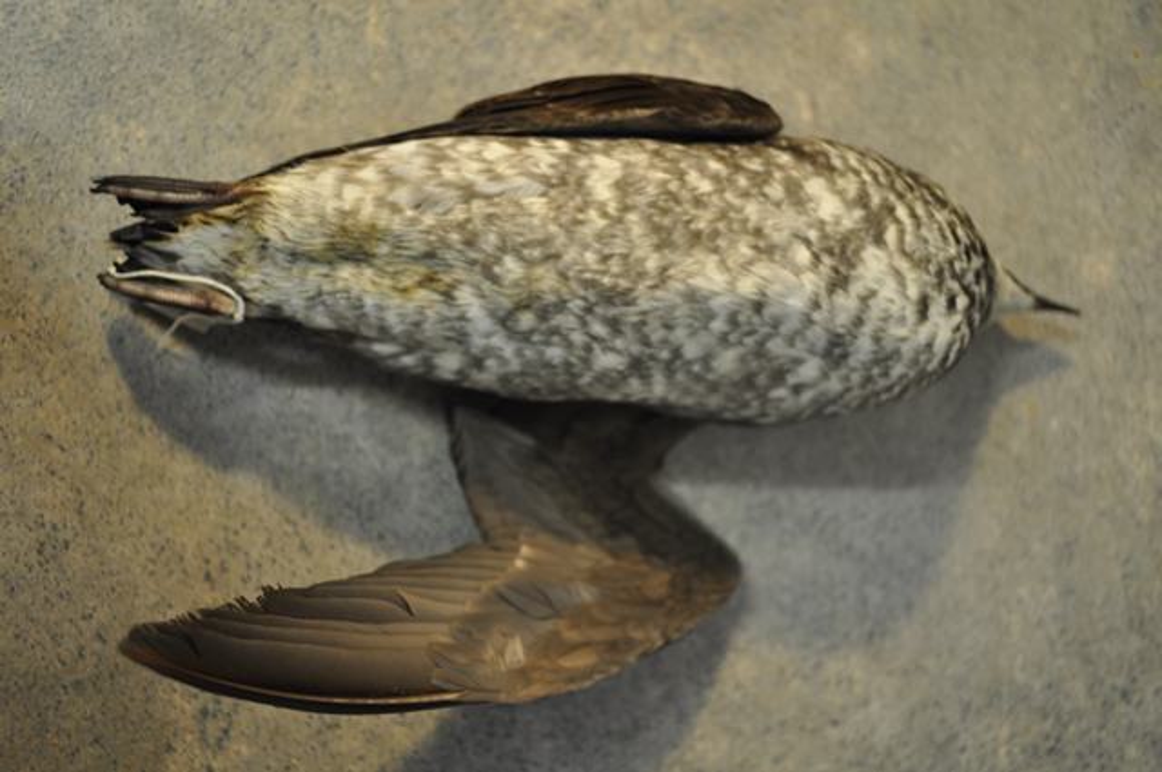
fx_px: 1161
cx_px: 581
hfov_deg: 53.2
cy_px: 386
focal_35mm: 36
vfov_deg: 36.8
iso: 200
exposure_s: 1/10
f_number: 4
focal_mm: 24
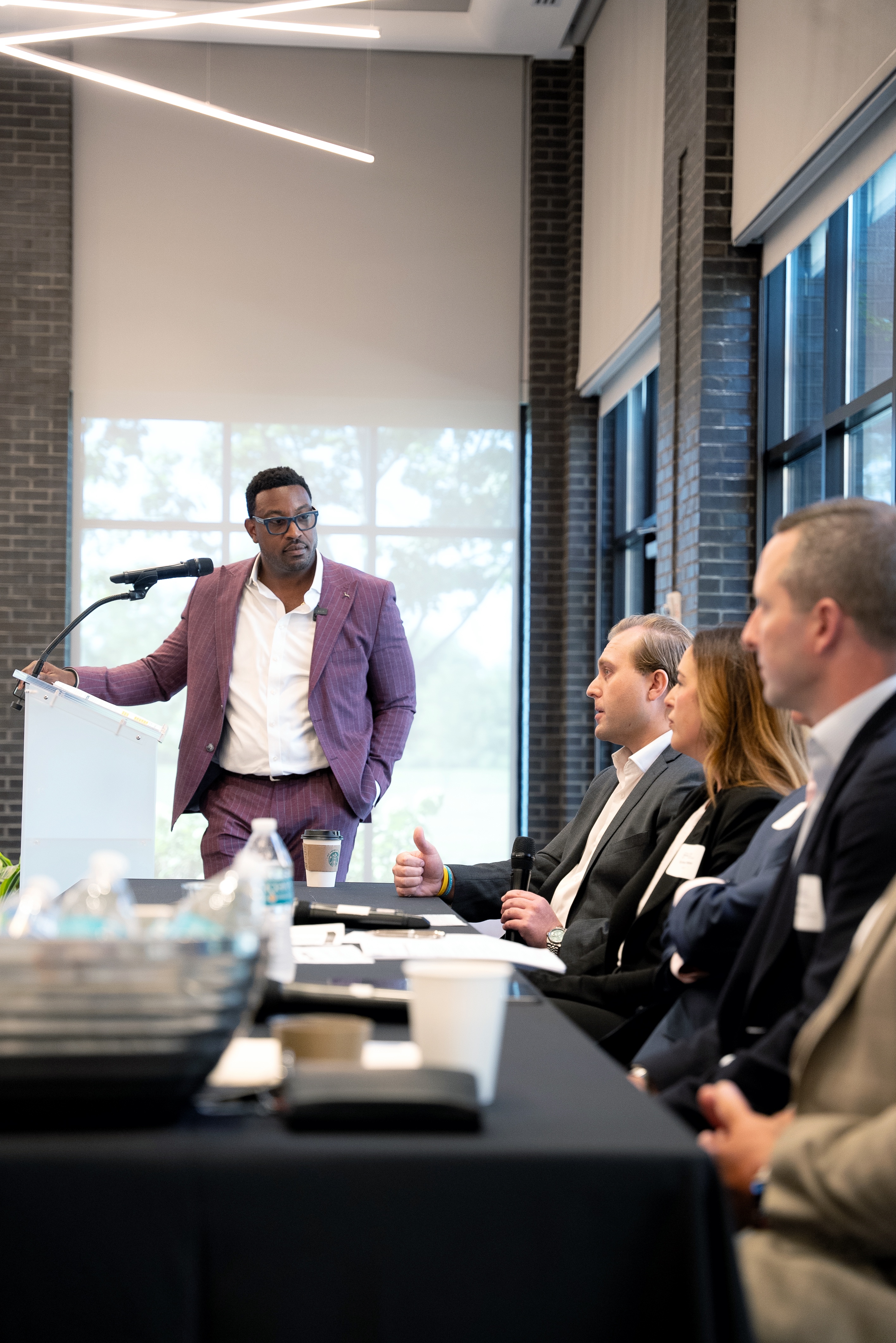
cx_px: 448
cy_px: 672
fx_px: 2423
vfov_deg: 30.9
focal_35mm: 65
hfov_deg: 20.9
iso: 1600
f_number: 3.5
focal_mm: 65
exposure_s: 1/100
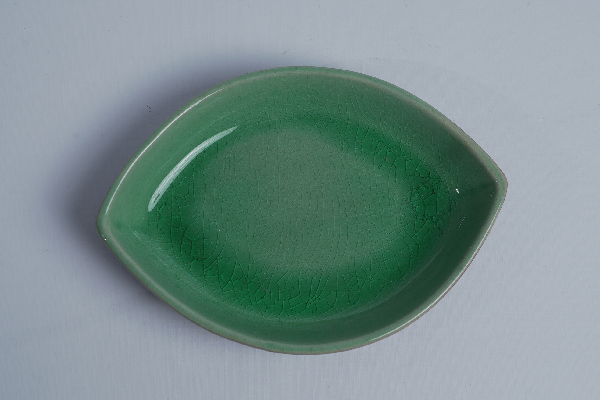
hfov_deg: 36.9
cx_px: 300
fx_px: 900
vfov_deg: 25.1
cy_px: 200
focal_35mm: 54
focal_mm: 36
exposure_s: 1/80
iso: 320
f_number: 11
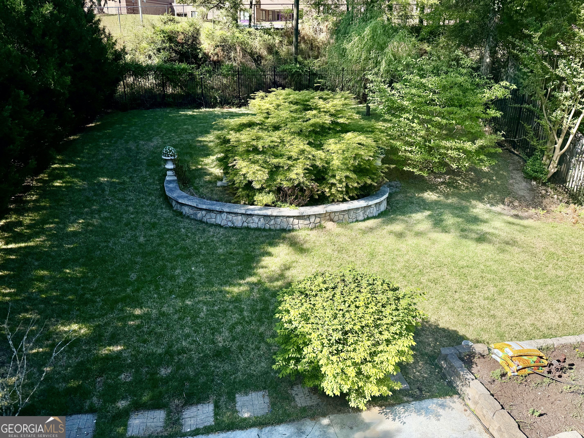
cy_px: 219
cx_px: 292
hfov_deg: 71.6
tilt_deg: -19.2
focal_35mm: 24
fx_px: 405
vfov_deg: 56.8
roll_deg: +0.1
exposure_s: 1/2907
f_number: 1.78
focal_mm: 6.76
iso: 100
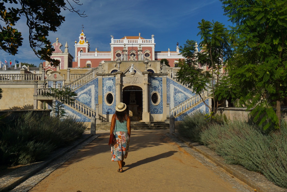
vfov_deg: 34.2
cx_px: 144
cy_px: 96
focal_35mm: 39
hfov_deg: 49.6
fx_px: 311
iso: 160
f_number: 7.1
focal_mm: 26
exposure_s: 1/1600
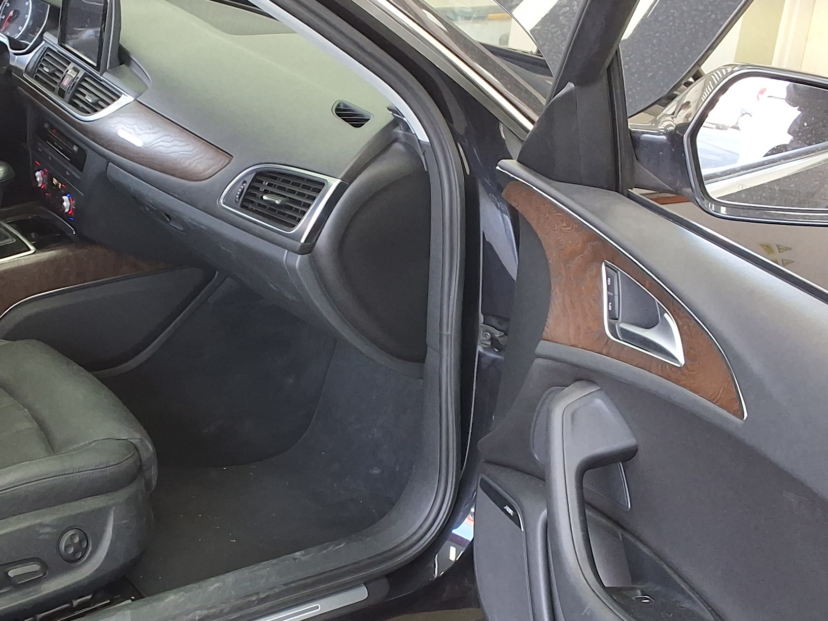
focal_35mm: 56
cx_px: 270
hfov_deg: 34.0
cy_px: 293
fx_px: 1339
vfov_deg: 26.1
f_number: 1.9
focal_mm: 2.91
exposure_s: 1/60
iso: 50
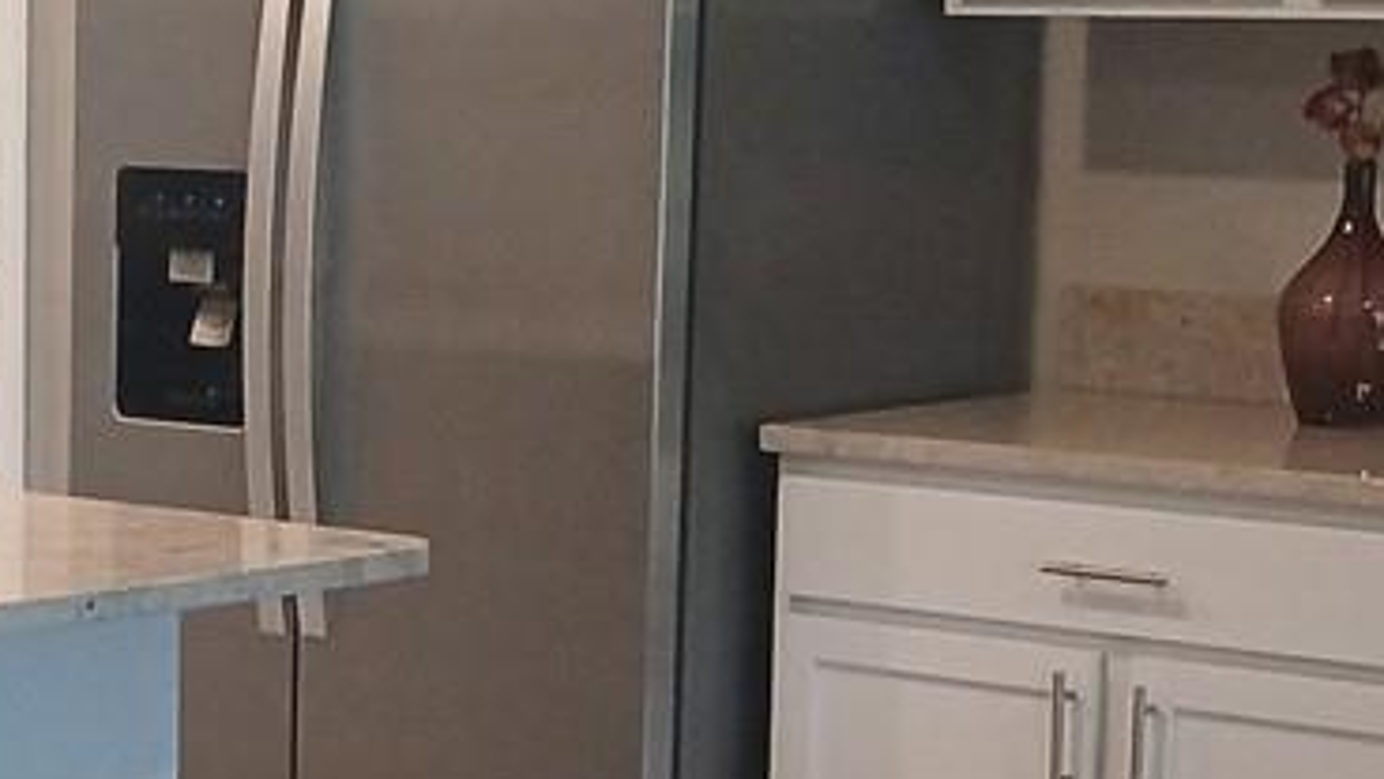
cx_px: -293
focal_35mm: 123
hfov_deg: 16.7
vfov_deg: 9.8
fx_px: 4514
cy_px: 651
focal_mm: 3.98
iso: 200
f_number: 1.8
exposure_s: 1/40
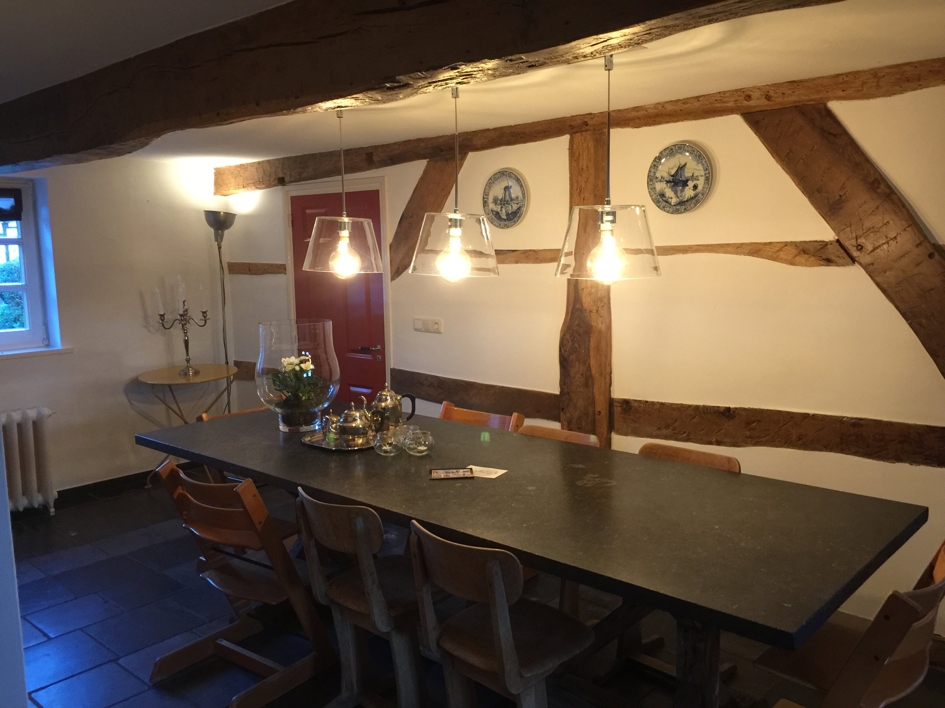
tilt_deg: -7.4
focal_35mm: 29
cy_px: 354
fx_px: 792
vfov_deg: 48.2
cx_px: 472
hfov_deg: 61.7
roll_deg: +0.5
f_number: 2.2
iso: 125
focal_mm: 4.15
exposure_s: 1/17
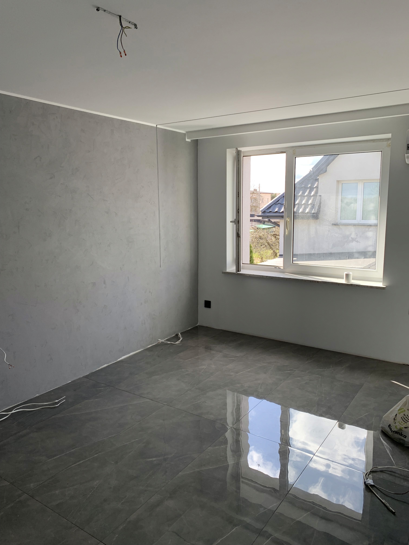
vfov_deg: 67.3
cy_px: 272
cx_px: 204
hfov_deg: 53.1
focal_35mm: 26
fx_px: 410
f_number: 1.8
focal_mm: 4.25
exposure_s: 1/171
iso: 25
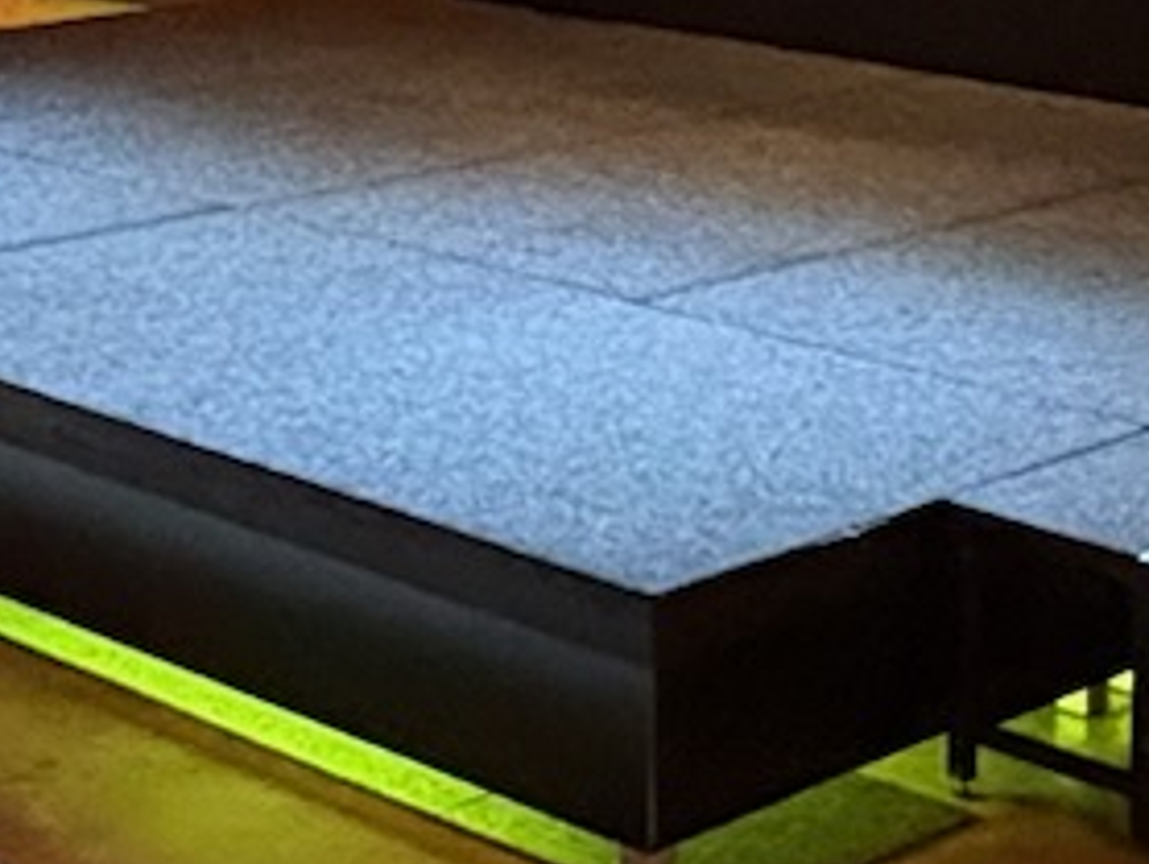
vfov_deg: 13.9
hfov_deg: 19.1
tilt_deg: -5.0
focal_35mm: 103
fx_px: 3422
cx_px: 591
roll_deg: -0.6
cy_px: -223
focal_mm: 2.22
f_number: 2.2
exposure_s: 1/25
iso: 1000
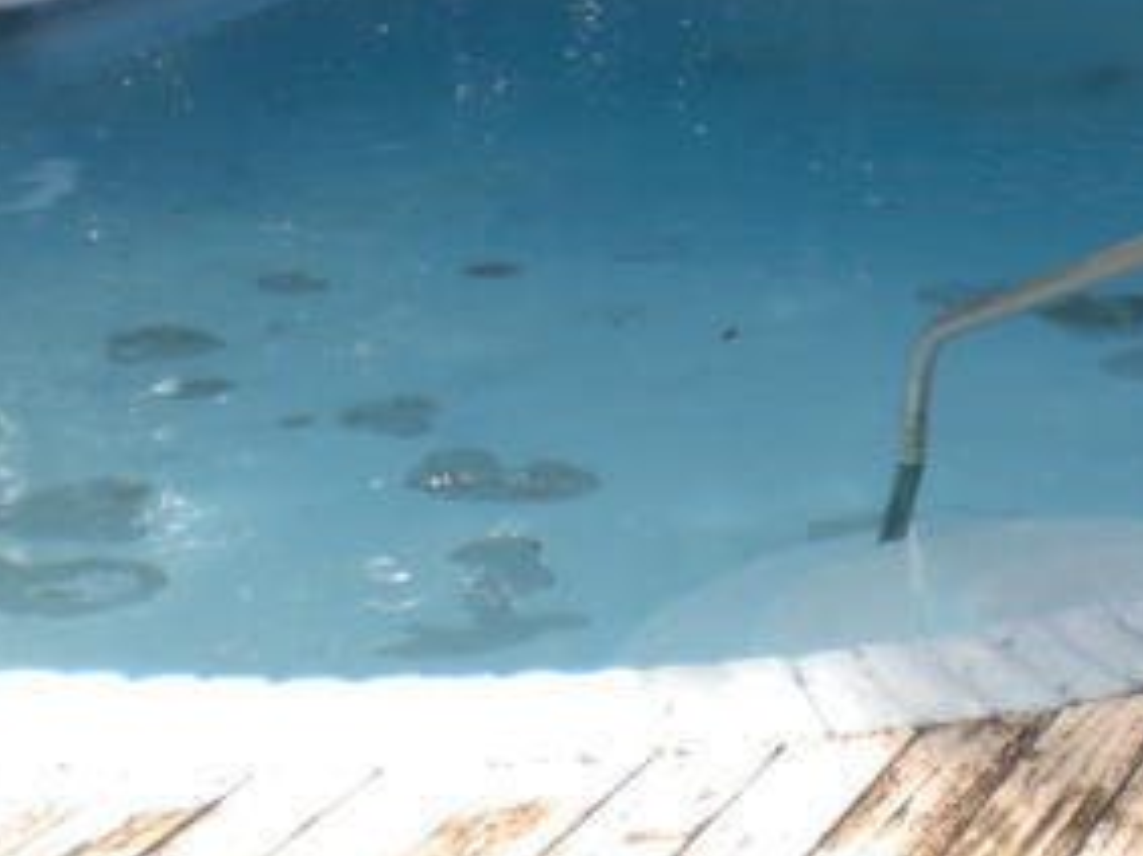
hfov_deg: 22.7
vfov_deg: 17.0
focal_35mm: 86
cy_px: 149
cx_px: 743
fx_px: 2838
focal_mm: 6.3
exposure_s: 1/320
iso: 50
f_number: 3.1
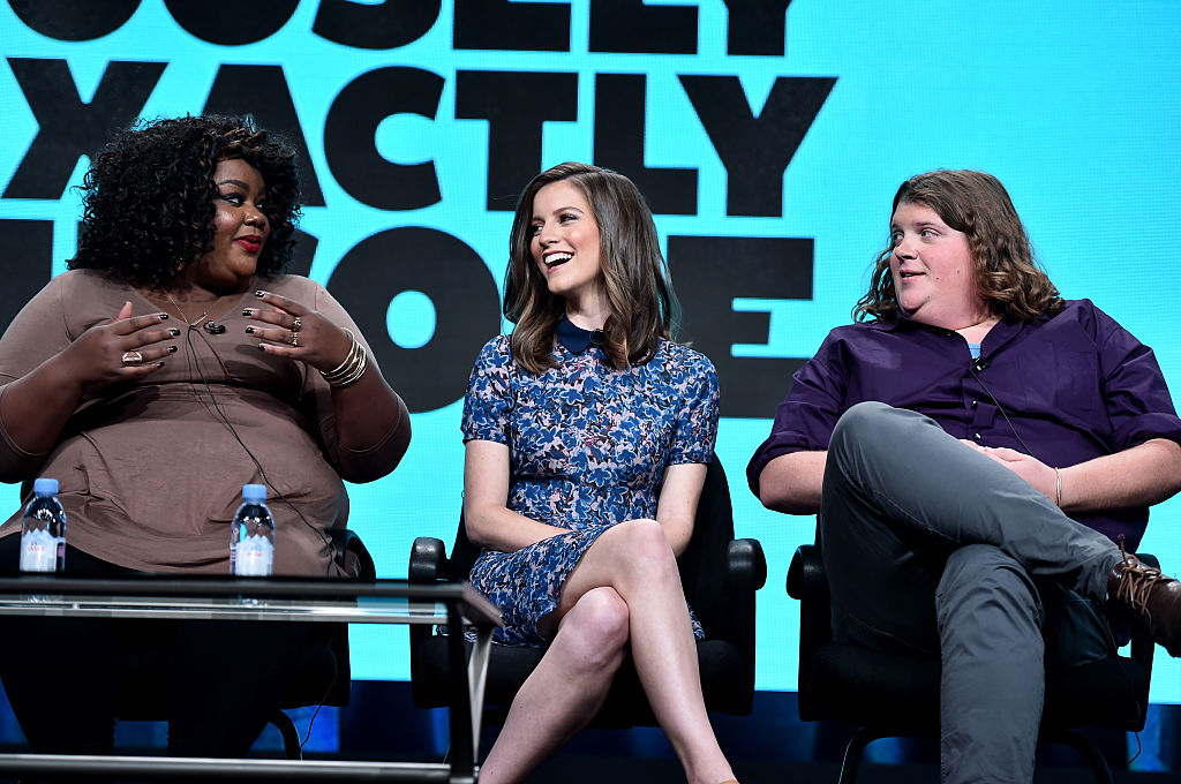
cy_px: 392
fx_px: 3801
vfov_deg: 11.8
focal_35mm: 116
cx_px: 590
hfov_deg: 17.7
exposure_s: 1/400
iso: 1250
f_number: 4.5
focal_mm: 116
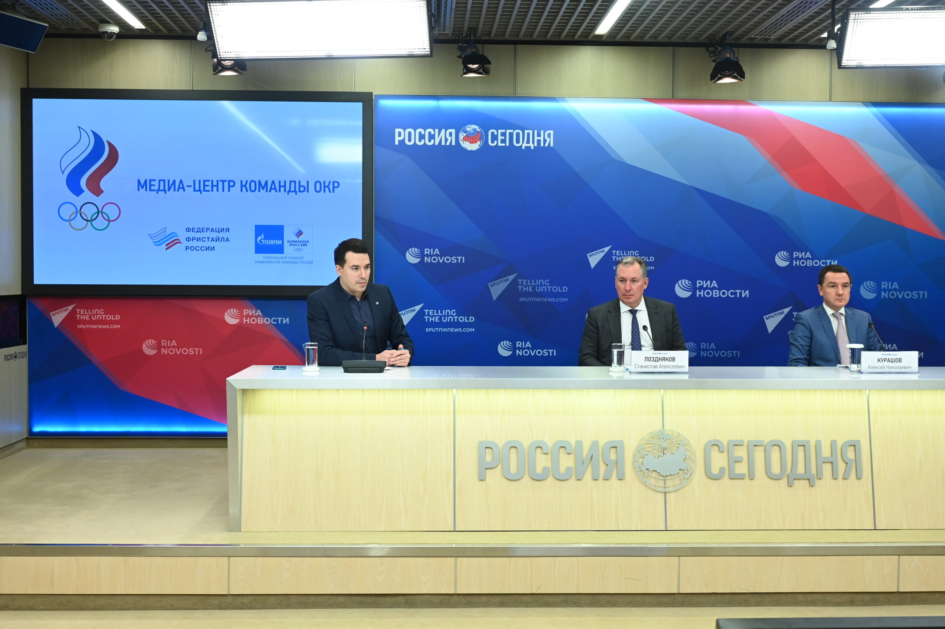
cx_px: 472
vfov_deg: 32.6
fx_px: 1075
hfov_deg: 47.4
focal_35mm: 41
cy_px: 314
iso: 1600
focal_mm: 41
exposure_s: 1/60
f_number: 5.6
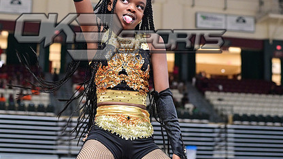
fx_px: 548
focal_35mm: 73
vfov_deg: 16.4
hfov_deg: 28.9
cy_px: 32
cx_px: 116
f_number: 3.2
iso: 6400
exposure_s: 1/1000
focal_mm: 50
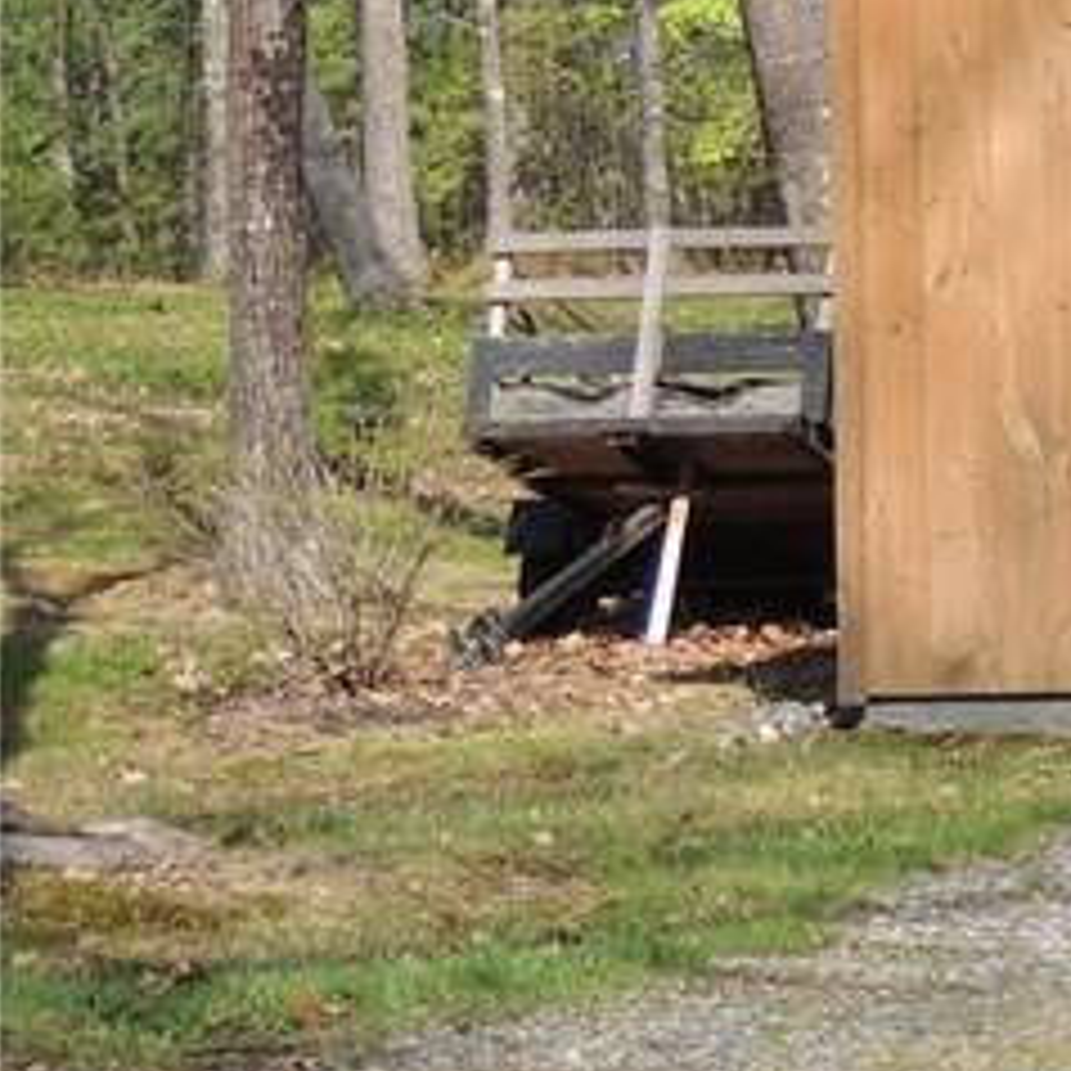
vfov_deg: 9.2
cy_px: 382
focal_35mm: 190
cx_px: 2300
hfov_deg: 8.6
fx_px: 6651
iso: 100
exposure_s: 1/640
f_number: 3.6
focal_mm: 8.9
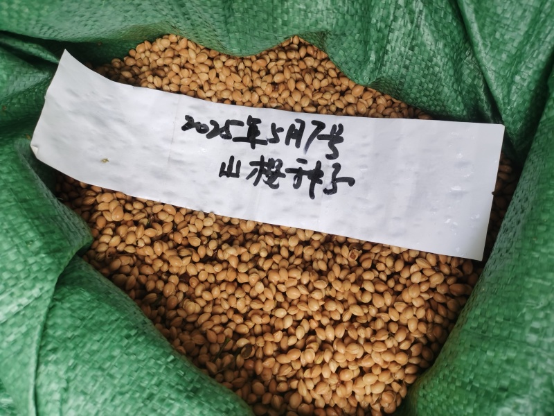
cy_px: 208
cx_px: 277
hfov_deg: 65.3
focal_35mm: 27
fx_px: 432
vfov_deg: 51.4
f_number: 1.8
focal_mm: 5.58
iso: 50
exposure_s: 1/211
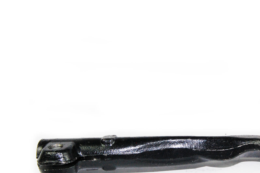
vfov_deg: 24.0
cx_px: 183
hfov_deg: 35.1
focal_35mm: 56
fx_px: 404
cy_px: 127
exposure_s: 1/100
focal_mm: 24
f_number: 16
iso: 800
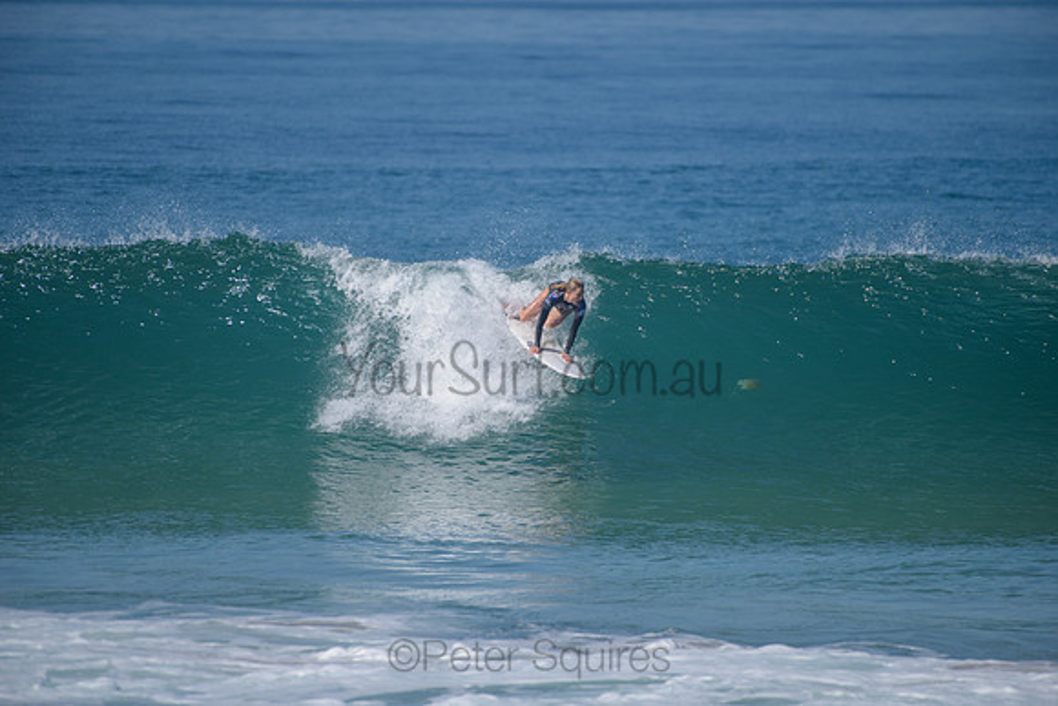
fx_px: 14697
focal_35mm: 500
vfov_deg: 2.8
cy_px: 353
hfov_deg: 4.1
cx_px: 529
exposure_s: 1/2000
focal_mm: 500
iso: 250
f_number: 5.6
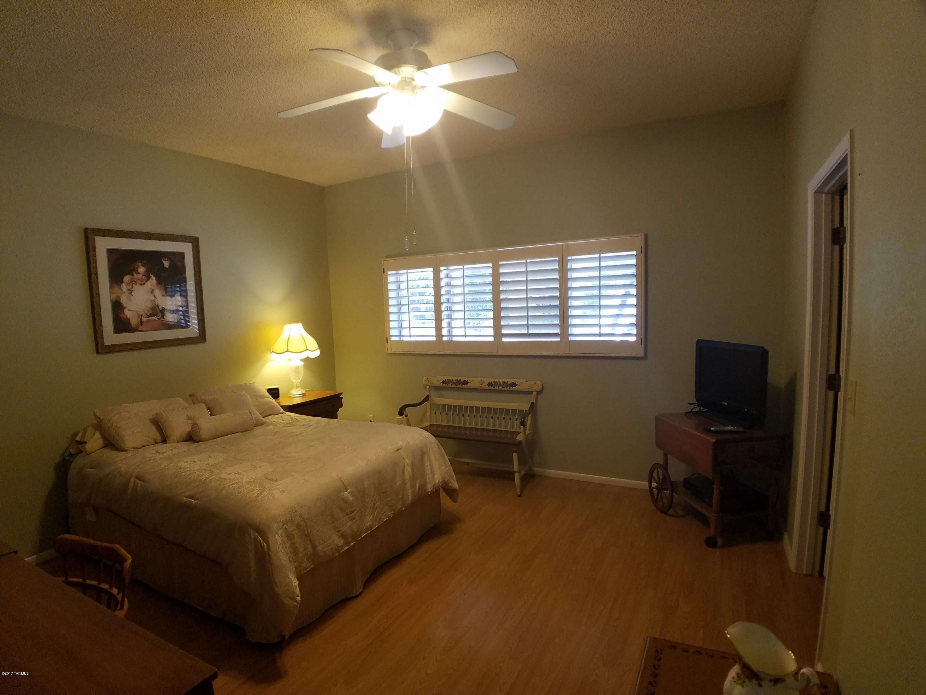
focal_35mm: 26
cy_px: 348
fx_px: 696
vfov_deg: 53.1
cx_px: 463
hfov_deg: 67.3
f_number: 1.7
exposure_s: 1/50
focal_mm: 4.2
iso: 125
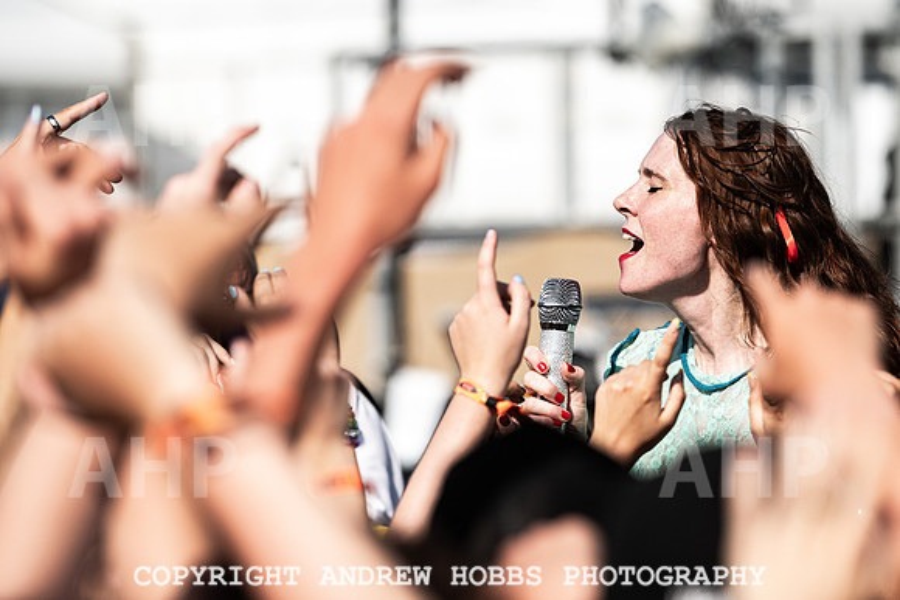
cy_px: 141
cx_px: 689
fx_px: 7658
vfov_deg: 4.5
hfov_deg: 6.7
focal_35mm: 306
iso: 200
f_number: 4
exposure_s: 1/5000
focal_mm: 200
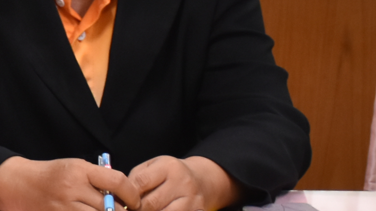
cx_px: -453
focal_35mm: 251
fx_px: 2506
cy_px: -135
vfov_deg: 4.8
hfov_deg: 8.1
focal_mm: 35
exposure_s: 1/60
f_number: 4.2
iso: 800
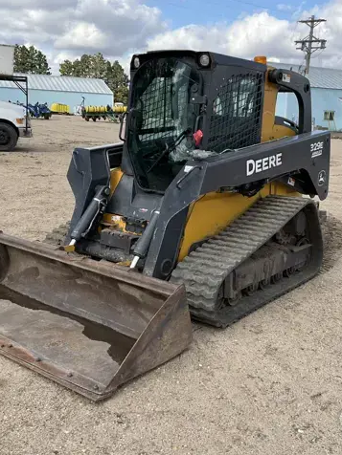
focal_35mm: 39
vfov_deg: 47.9
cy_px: 228
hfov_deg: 36.7
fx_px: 514
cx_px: 203
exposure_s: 1/978
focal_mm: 3
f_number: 1.8
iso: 25
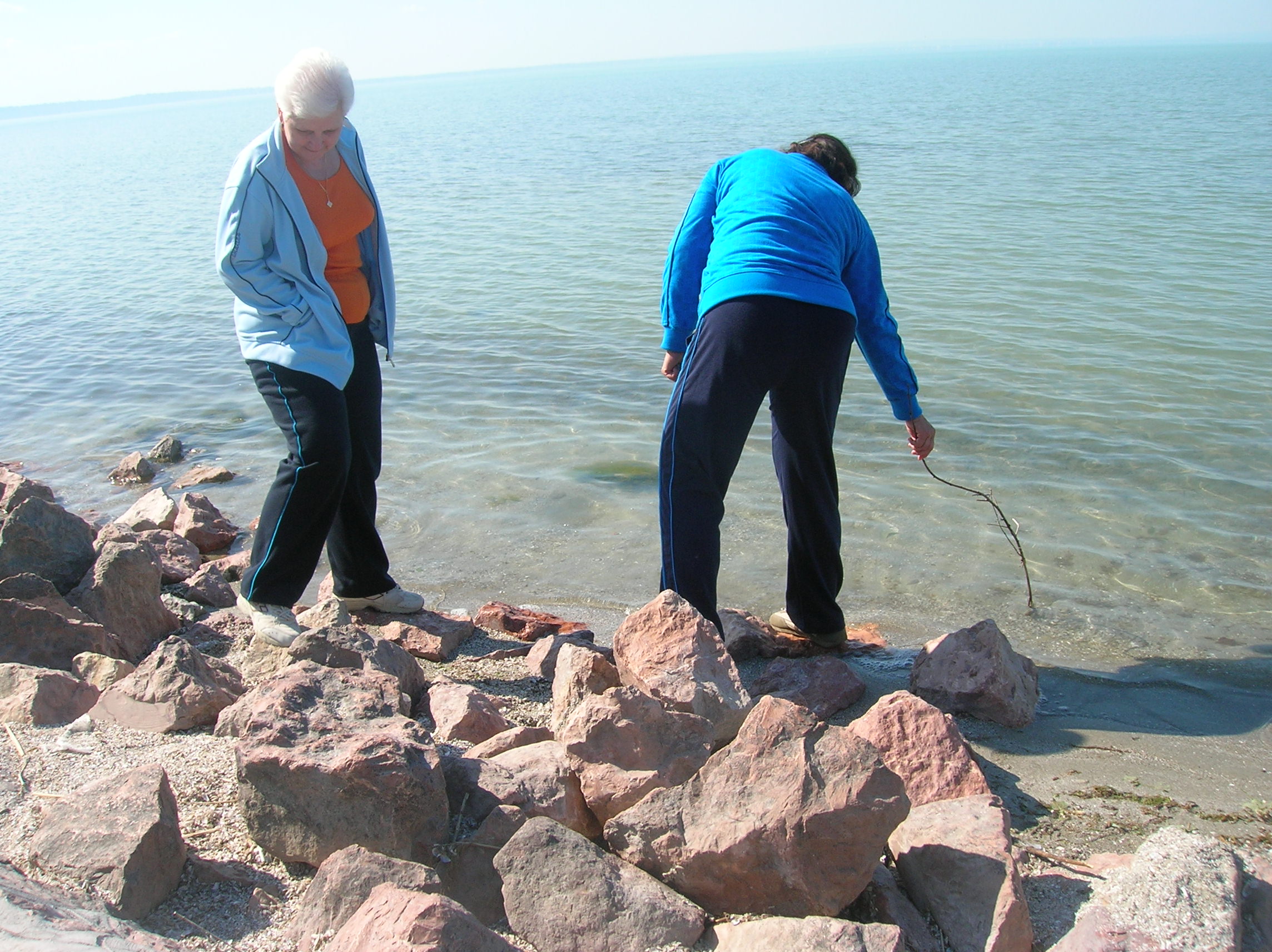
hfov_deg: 54.0
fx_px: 1248
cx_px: 636
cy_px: 476
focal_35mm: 34
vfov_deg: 41.7
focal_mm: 5.7
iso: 50
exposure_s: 1/278
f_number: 4.9
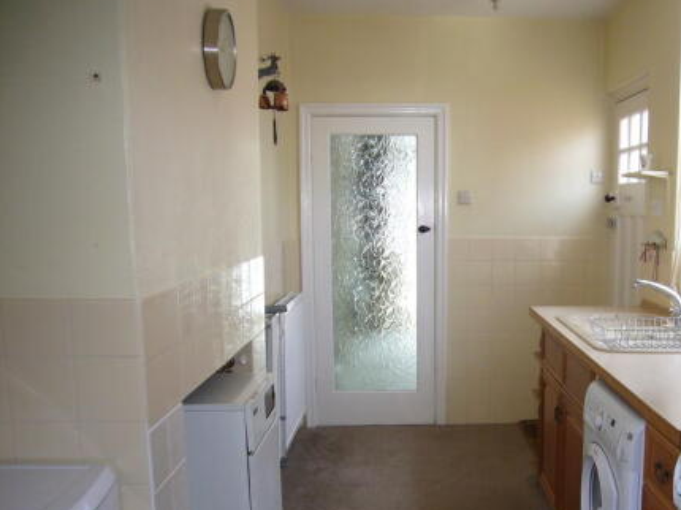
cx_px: 458
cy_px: 333
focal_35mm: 38
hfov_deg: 48.1
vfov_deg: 37.3
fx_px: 747
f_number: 2.8
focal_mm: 4.6
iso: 100
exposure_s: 1/30
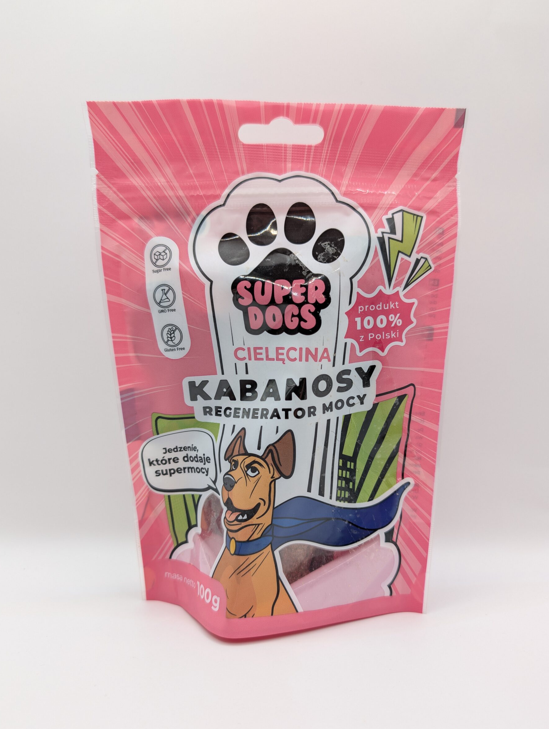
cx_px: 284
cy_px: 385
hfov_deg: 53.2
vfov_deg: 67.2
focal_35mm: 26
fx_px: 548
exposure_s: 1/69.1
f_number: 1.68
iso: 21
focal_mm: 6.9
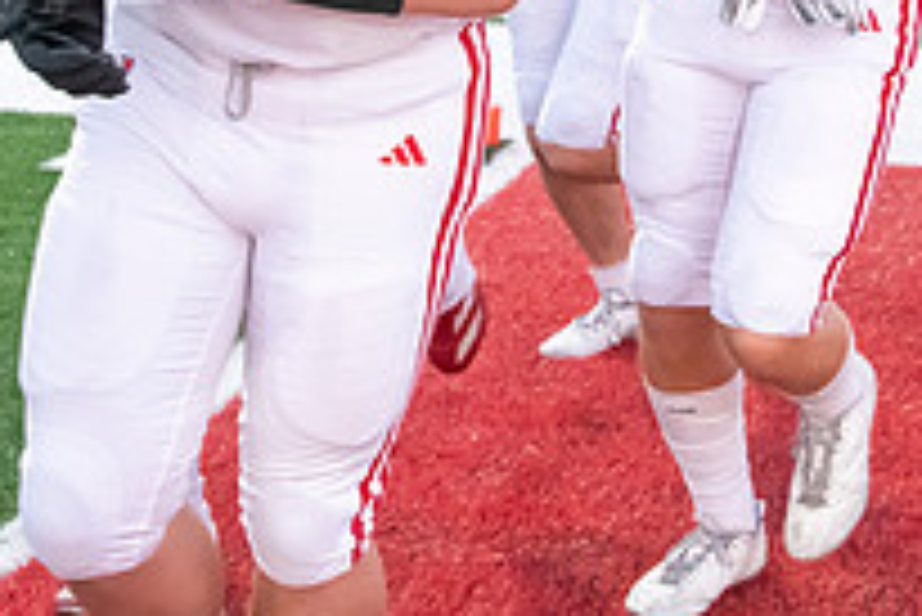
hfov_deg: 15.0
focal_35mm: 136
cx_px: 603
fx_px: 3485
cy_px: -236
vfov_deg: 9.9
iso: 10000
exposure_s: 1/800
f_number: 7.1
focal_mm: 48
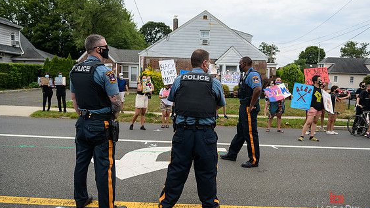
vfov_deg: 41.5
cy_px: 99
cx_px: 186
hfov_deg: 67.9
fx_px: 275
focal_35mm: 28
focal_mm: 26
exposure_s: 1/320
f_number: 3.2
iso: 200
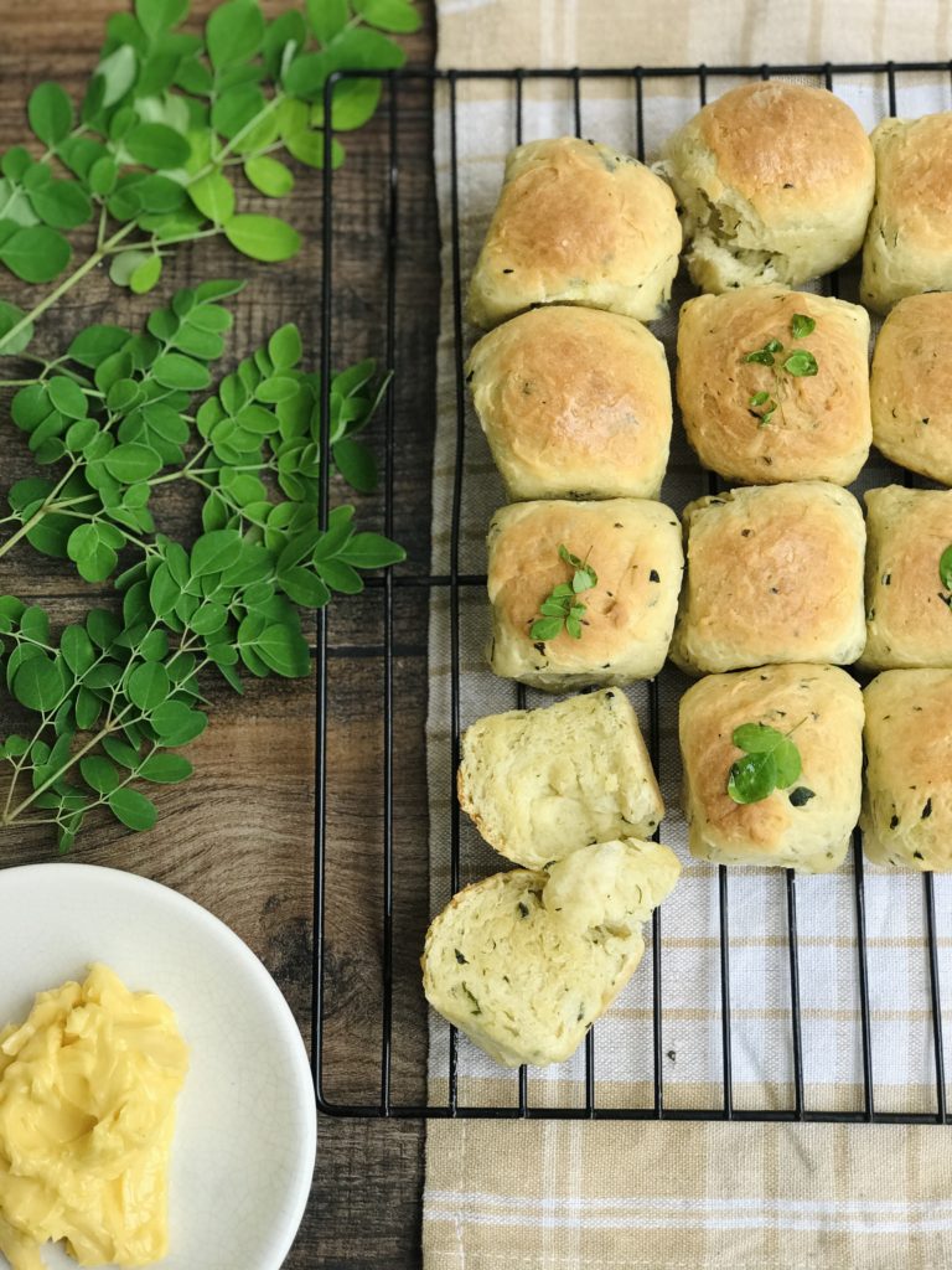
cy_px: 635
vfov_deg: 33.8
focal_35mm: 57
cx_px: 476
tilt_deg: -78.4
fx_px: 2090
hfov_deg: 25.7
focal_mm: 6.6
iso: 32
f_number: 2.8
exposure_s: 1/60
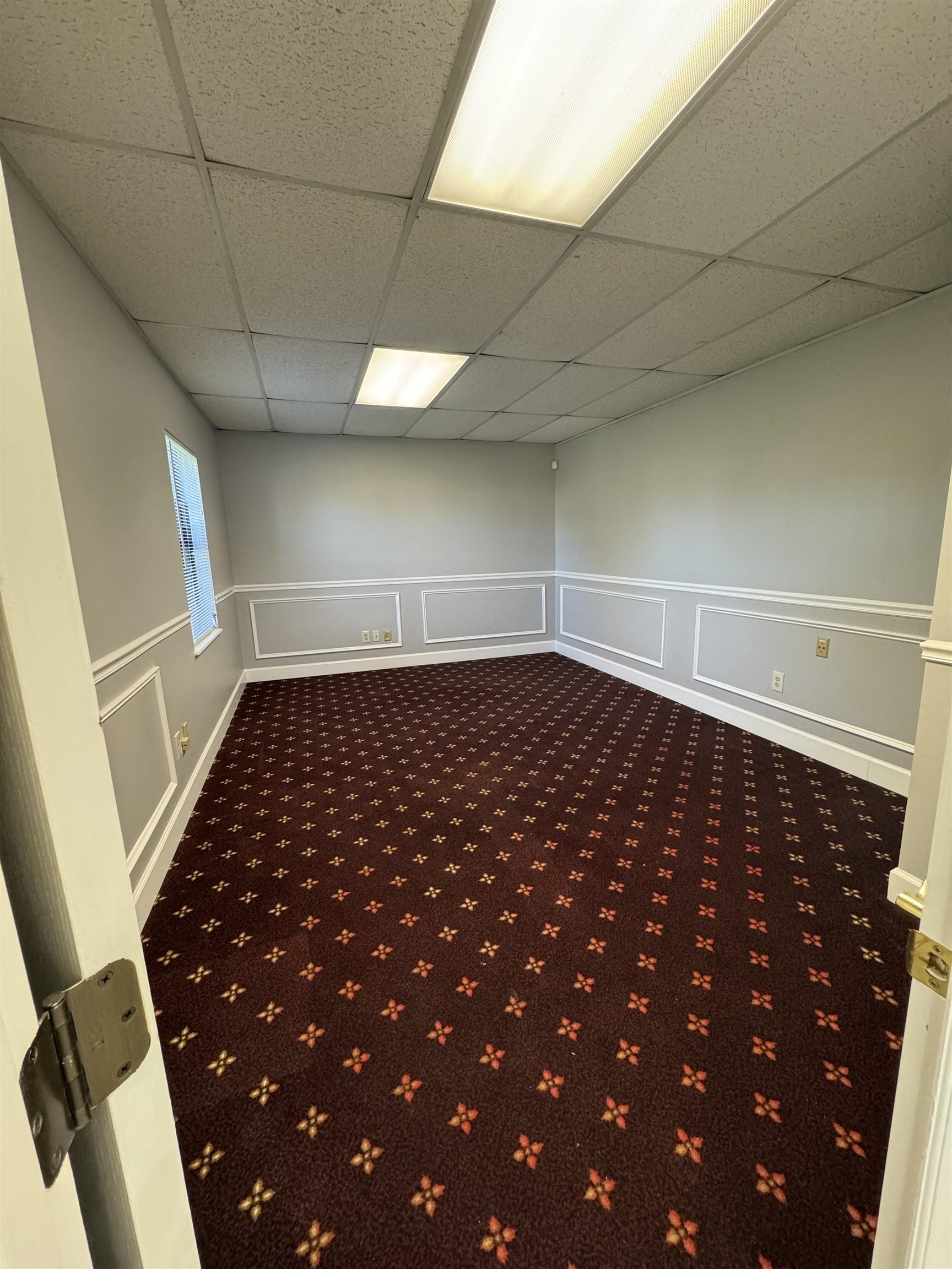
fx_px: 513
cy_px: 634
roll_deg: +1.6
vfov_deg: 102.1
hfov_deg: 85.7
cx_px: 476
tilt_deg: -11.5
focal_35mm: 14
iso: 320
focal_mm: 2.22
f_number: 2.2
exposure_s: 1/120
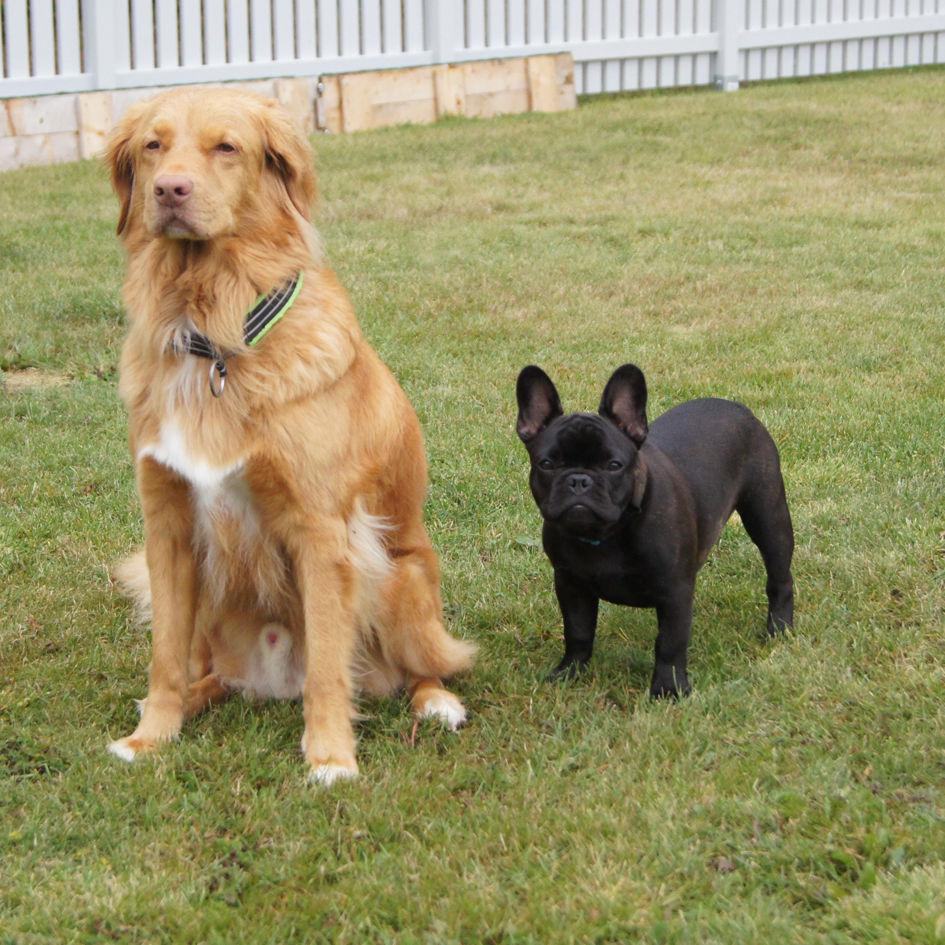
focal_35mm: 79
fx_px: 2432
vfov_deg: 22.0
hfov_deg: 22.0
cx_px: 424
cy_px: 454
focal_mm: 35
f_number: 5
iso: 1000
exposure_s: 1/2000
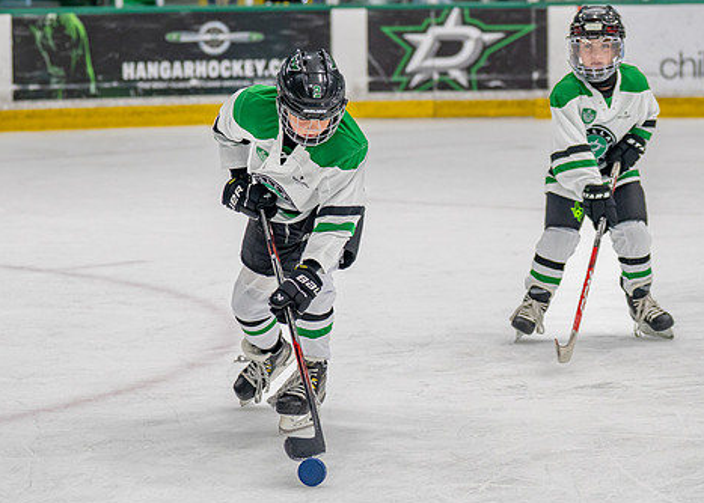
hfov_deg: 12.7
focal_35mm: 158
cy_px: 208
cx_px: 292
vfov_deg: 9.1
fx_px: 3160
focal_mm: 74
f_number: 2.8
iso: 800
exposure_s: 1/1000
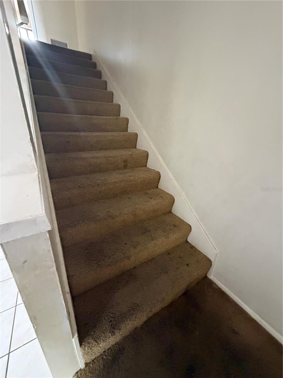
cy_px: 189
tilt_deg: -21.2
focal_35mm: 14
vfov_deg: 102.1
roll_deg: -1.8
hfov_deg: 85.7
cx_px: 142
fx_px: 153
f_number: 2.2
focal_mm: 2.22
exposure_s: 1/60
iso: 1000
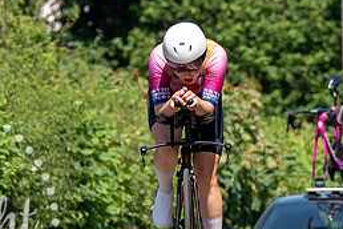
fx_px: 10461
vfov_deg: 1.3
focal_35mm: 1098
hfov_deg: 1.9
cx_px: 185
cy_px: 193
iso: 250
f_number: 5
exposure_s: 1/1000
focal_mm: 194
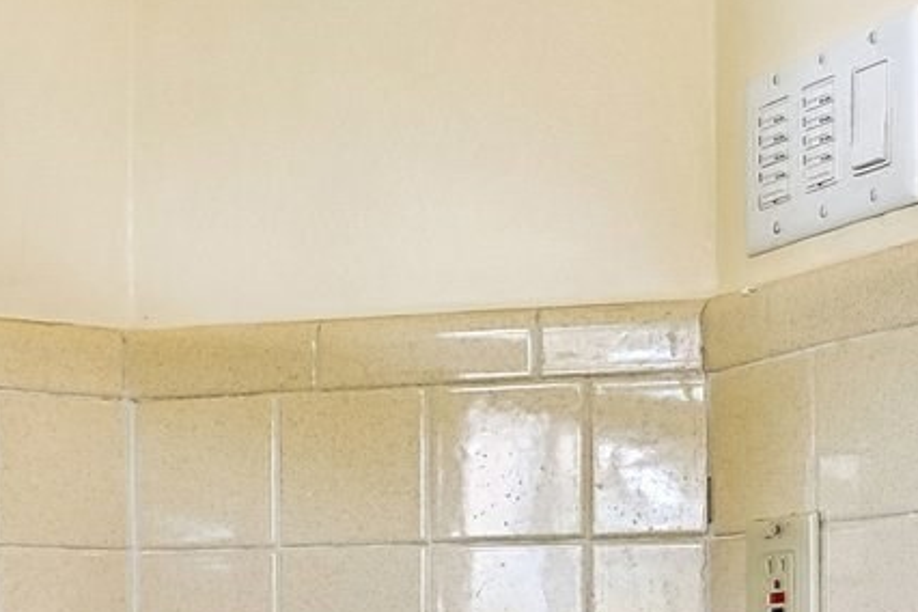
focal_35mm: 77
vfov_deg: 17.1
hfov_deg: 26.3
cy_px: 699
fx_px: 1963
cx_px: 366
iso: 400
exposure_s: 1/15
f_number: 8
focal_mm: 16
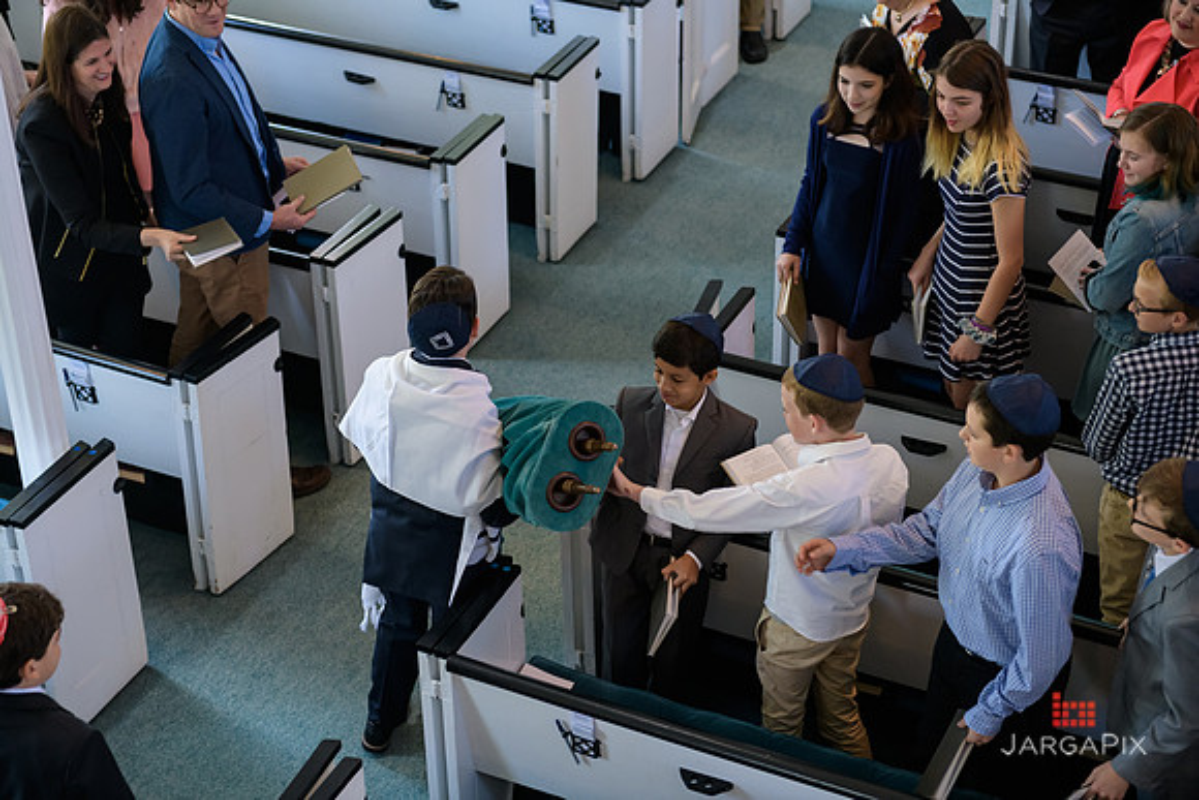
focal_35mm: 70
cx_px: 600
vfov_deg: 19.5
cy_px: 400
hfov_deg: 28.8
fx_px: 2332
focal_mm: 70
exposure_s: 1/200
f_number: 3.2
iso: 1000
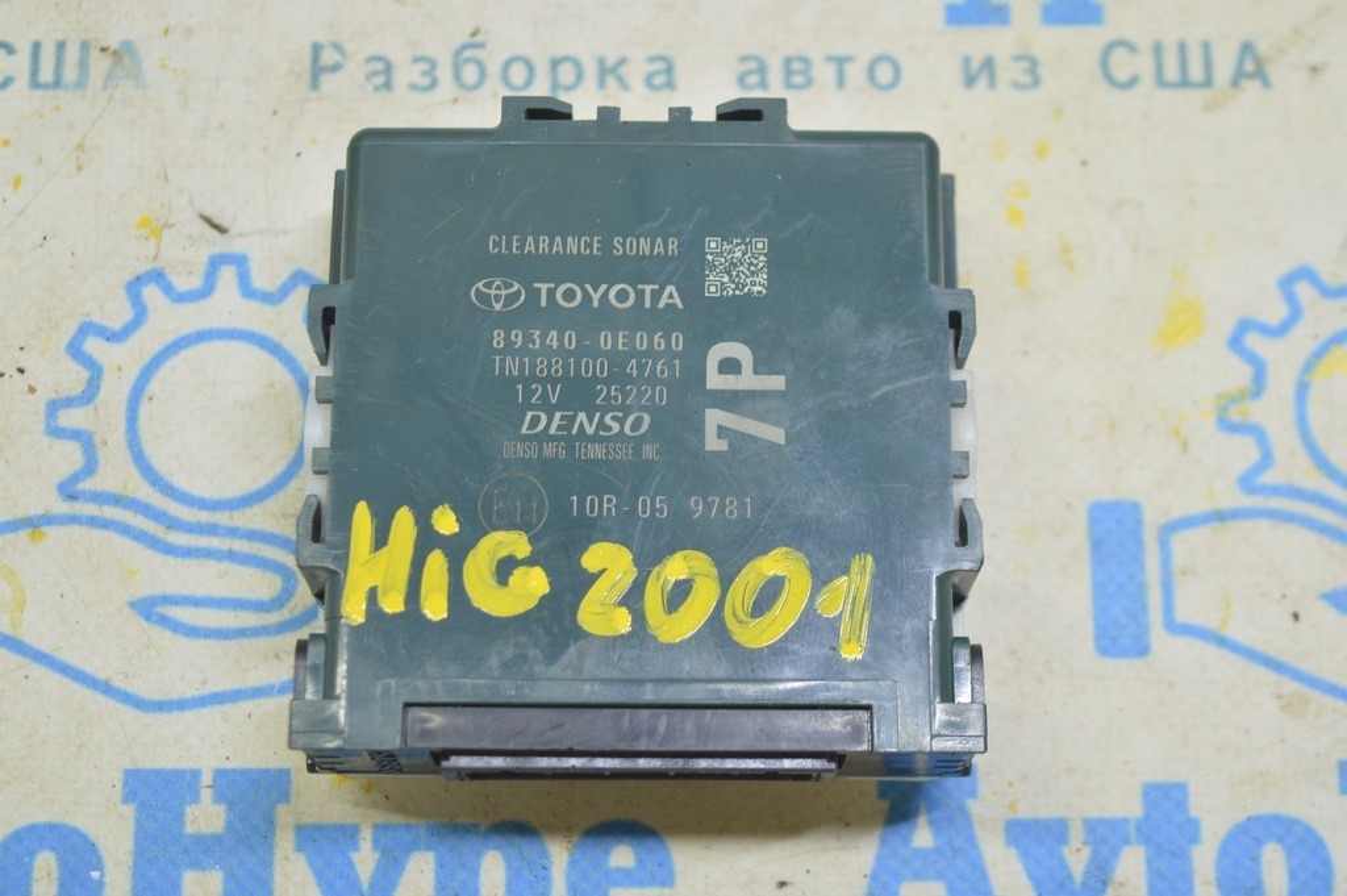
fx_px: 2580
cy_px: 448
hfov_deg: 29.3
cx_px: 674
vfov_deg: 19.7
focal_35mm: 69
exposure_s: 1/20
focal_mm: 46
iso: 400
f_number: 5.6
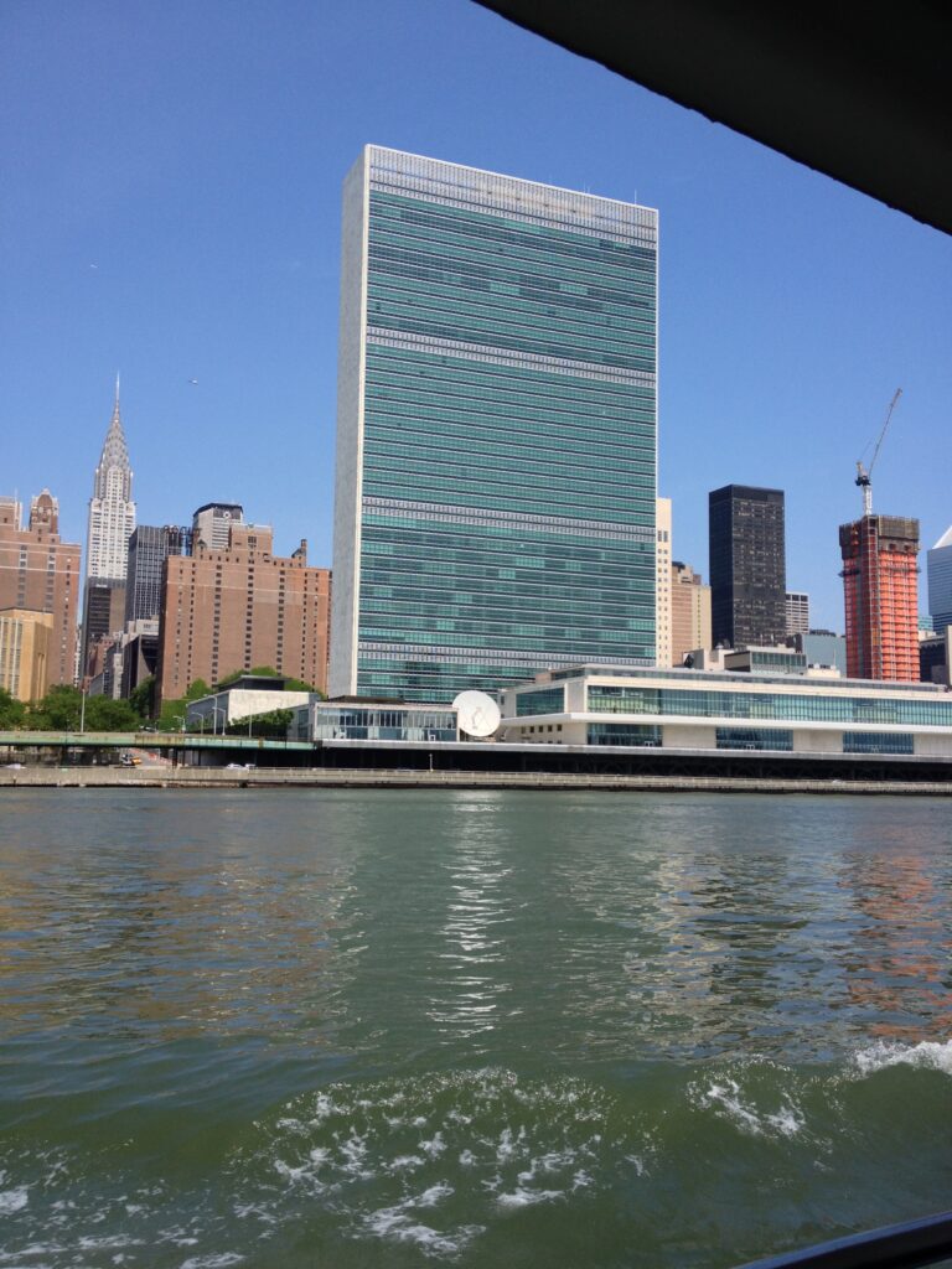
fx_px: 1283
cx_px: 476
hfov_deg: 40.7
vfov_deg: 52.6
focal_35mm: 35
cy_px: 634
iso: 50
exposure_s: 1/1416
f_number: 2.4
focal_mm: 4.28
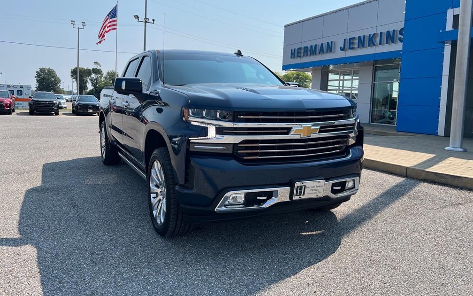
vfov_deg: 44.3
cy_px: 121
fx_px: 361
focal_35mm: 28
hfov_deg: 66.5
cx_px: 234
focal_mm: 5.7
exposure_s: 1/2915
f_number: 1.5
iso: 50
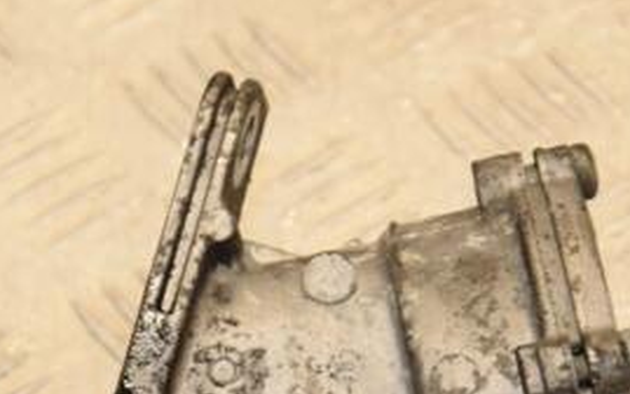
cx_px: 302
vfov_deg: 5.5
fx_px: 4103
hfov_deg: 8.8
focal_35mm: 239
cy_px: 460
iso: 800
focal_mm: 70
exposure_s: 1/200
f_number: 7.1
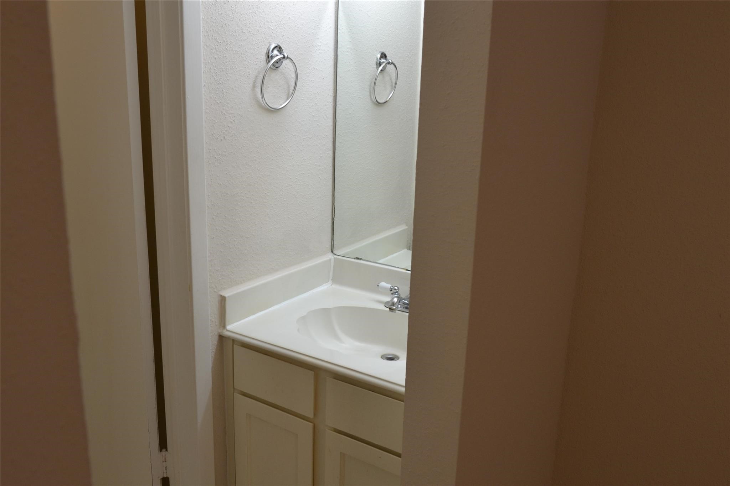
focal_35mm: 30
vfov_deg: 43.6
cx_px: 365
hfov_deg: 61.9
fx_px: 608
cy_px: 243
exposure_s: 1/80
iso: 400
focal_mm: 20
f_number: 4.5
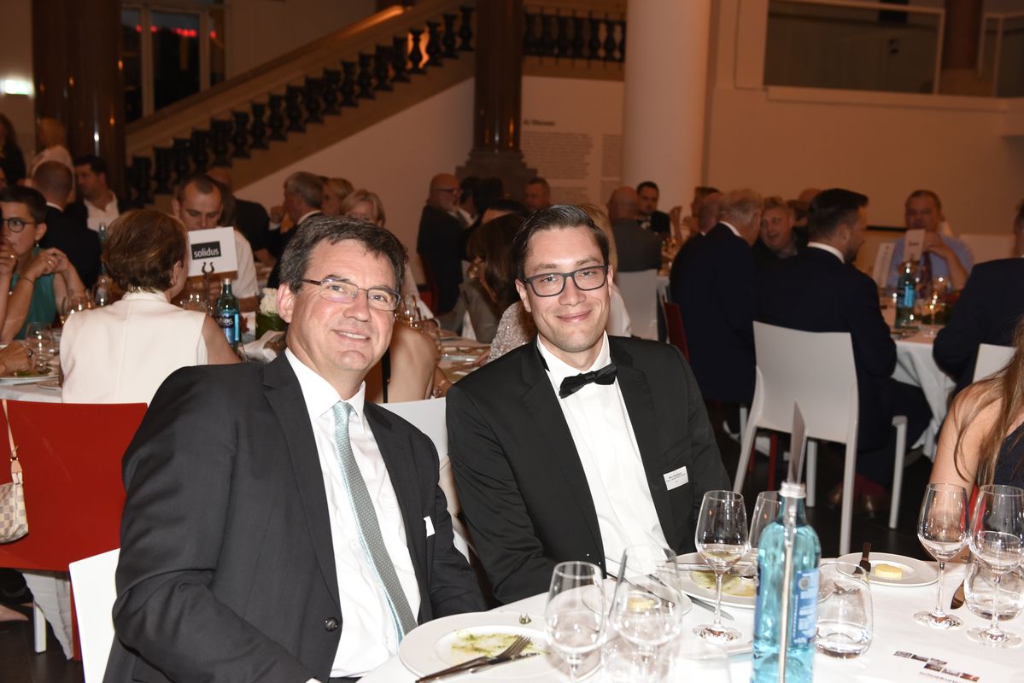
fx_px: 1252
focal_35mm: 44
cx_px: 512
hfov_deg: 44.5
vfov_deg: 30.5
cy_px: 342
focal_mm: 44
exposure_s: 1/80
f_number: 4
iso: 1600
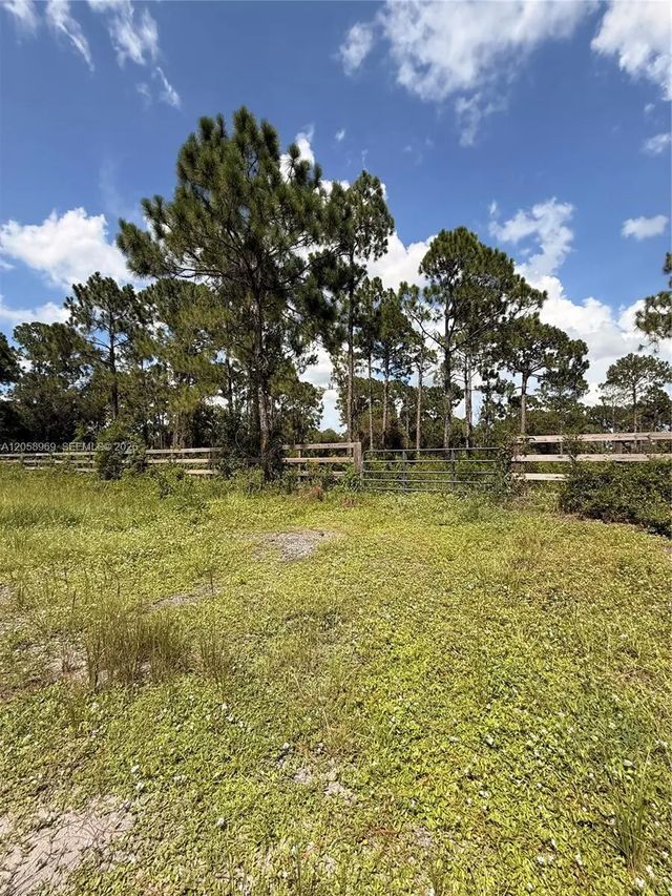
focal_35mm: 14
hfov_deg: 85.7
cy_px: 448
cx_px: 336
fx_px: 362
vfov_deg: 102.1
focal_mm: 2.22
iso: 50
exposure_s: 1/1656
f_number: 2.2
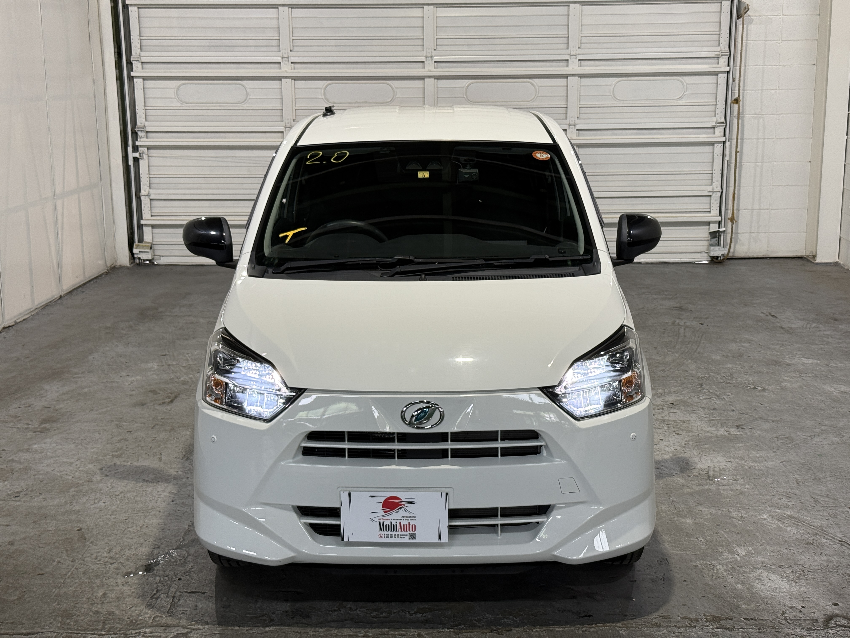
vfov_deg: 30.3
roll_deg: +0.2
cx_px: 425
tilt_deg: -11.7
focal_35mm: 48
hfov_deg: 39.7
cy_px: 319
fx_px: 1179
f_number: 1.78
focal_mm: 6.76
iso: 64
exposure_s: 1/60
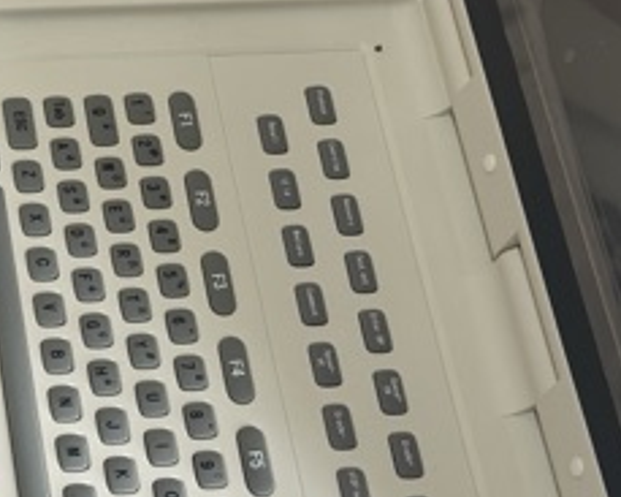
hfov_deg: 15.2
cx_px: -62
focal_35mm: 123
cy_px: 155
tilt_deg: -56.5
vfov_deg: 12.5
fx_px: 2260
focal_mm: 6.76
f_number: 1.78
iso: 125
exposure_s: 1/117
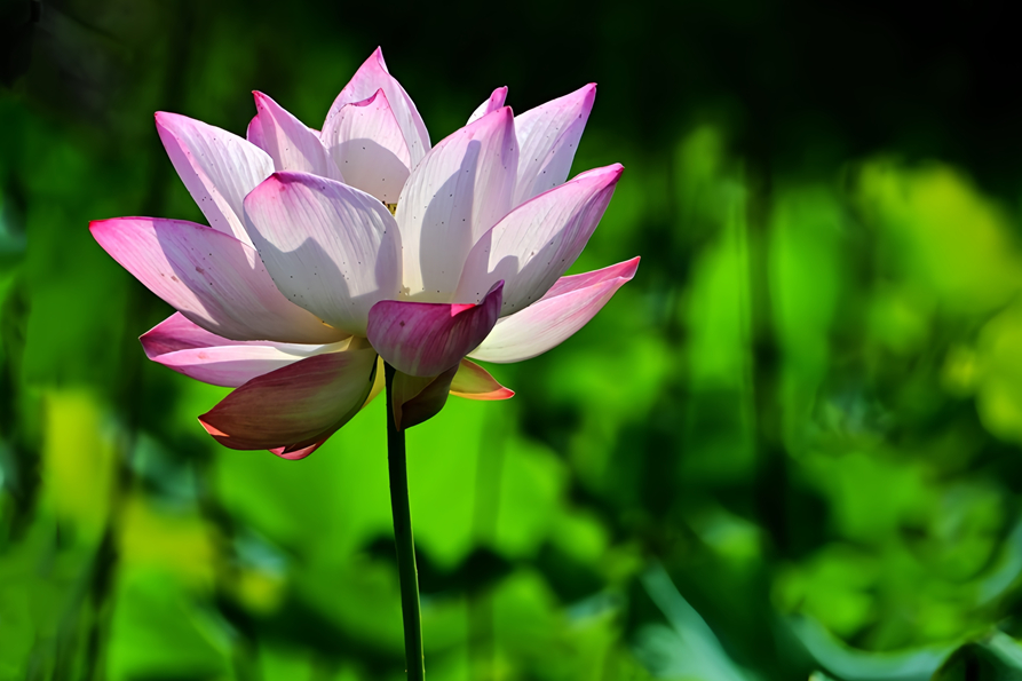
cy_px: 272
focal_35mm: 363
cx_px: 407
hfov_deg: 5.7
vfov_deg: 3.8
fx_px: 10303
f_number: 8
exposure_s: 1/640
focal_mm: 270
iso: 100
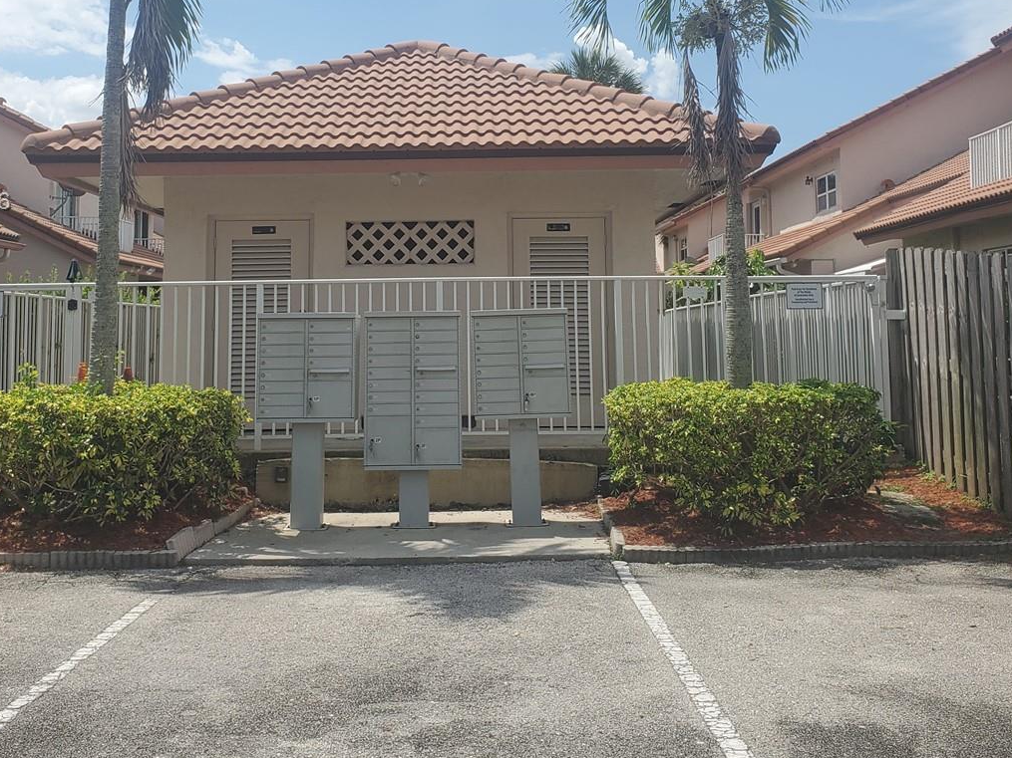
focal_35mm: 41
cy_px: 203
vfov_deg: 34.5
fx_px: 1198
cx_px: 498
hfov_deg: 45.8
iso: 50
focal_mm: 4.3
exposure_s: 1/2199
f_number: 2.4
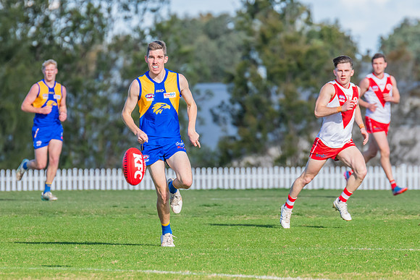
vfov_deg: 2.4
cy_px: 163
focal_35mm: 585
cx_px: 175
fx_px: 6821
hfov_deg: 3.5
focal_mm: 420
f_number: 8
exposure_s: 1/1250
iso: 800
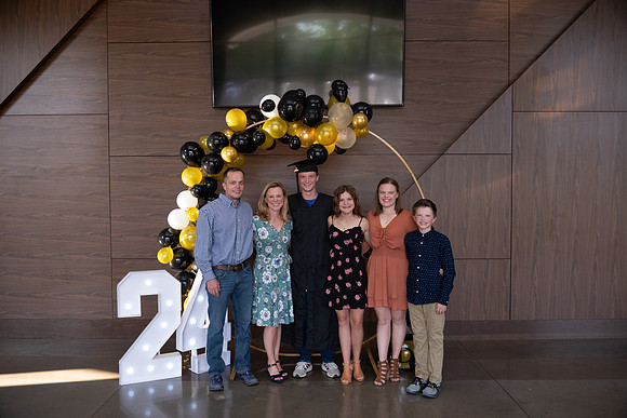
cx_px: 314
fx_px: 523
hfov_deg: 61.9
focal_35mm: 30
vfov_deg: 43.6
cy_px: 209
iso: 1600
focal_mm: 30
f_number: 4
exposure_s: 1/200
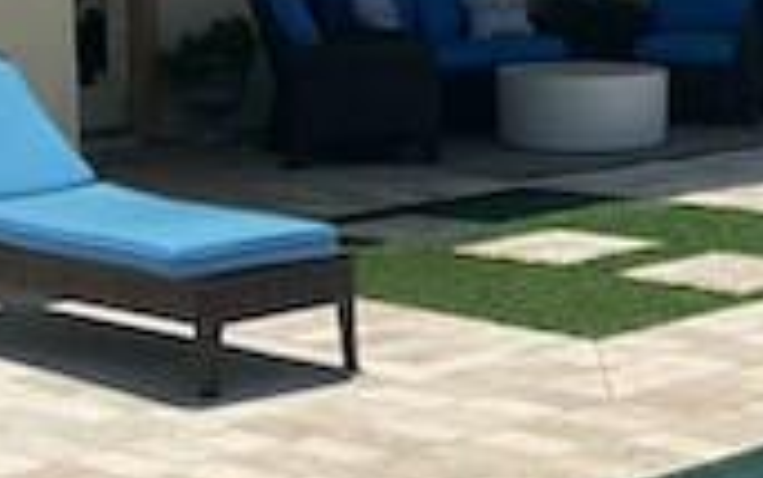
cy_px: 80
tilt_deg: -4.5
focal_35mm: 115
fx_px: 2392
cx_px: 598
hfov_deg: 18.0
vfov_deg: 11.3
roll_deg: -0.2
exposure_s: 1/2959
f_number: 1.8
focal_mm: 3
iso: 16
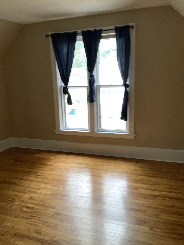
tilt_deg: -14.1
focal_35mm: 32
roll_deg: -1.0
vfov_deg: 56.8
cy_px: 123
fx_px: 227
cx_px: 93
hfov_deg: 44.2
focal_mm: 3.3
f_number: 2.4
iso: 50
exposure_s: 1/50
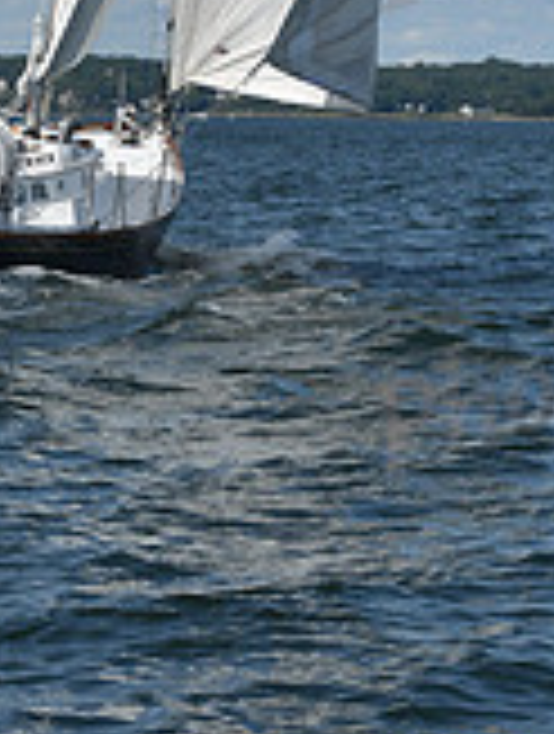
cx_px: 142
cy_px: -275
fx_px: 5080
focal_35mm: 239
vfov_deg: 8.1
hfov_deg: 6.2
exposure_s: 1/1000
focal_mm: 70
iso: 320
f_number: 11
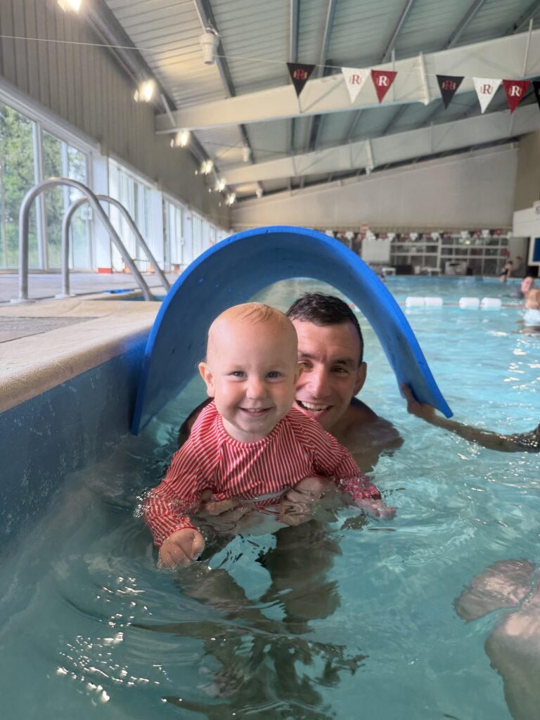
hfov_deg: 56.8
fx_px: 499
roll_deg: -1.1
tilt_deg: -9.7
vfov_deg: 71.6
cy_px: 360
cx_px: 270
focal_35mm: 24
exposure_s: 1/100
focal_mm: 6.76
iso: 80
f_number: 1.78
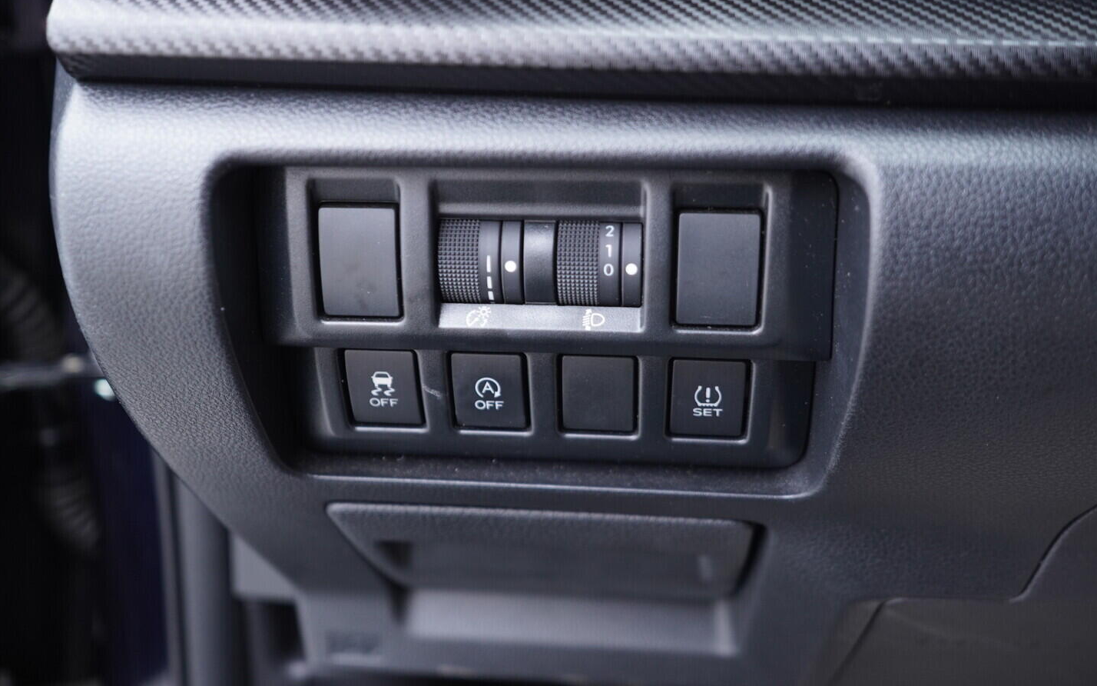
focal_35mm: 37
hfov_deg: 52.8
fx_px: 1106
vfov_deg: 34.4
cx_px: 552
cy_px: 348
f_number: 2.8
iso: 500
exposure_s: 1/40
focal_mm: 24
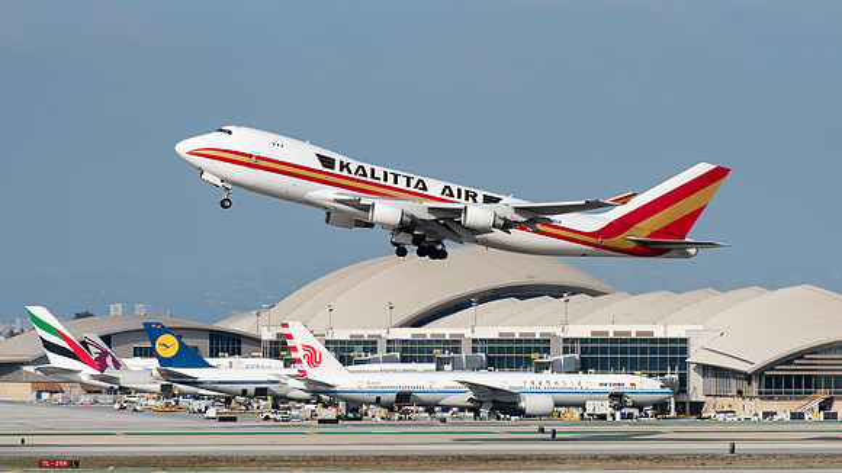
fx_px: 5068
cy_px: 206
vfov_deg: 5.3
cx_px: 423
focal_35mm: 227
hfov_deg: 9.5
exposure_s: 1/3200
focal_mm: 200
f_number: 2.8
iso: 100
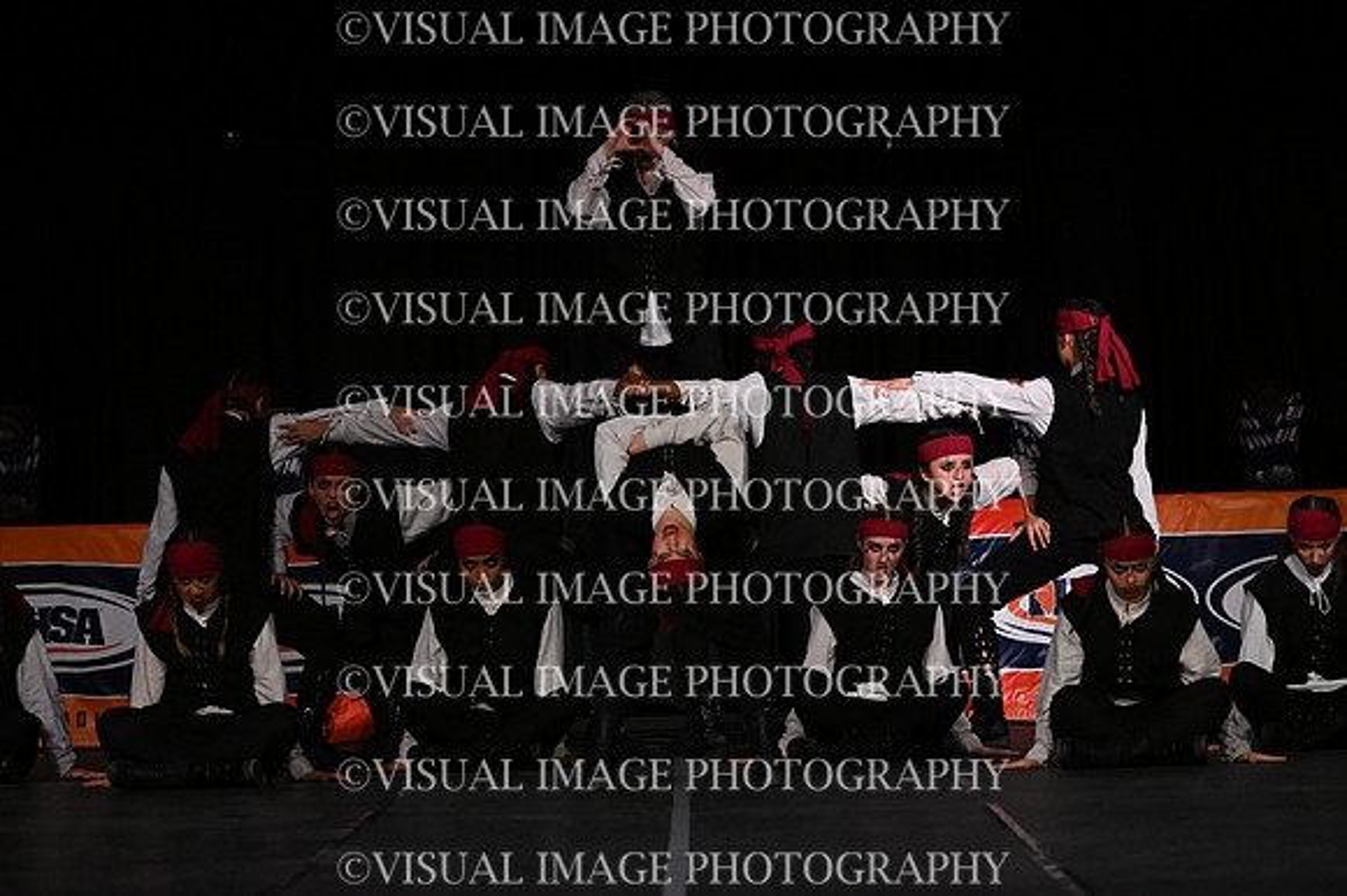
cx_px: 674
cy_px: 448
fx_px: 6170
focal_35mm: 165
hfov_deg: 12.5
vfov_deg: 8.3
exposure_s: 1/1000
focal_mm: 110
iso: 6400
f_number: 4
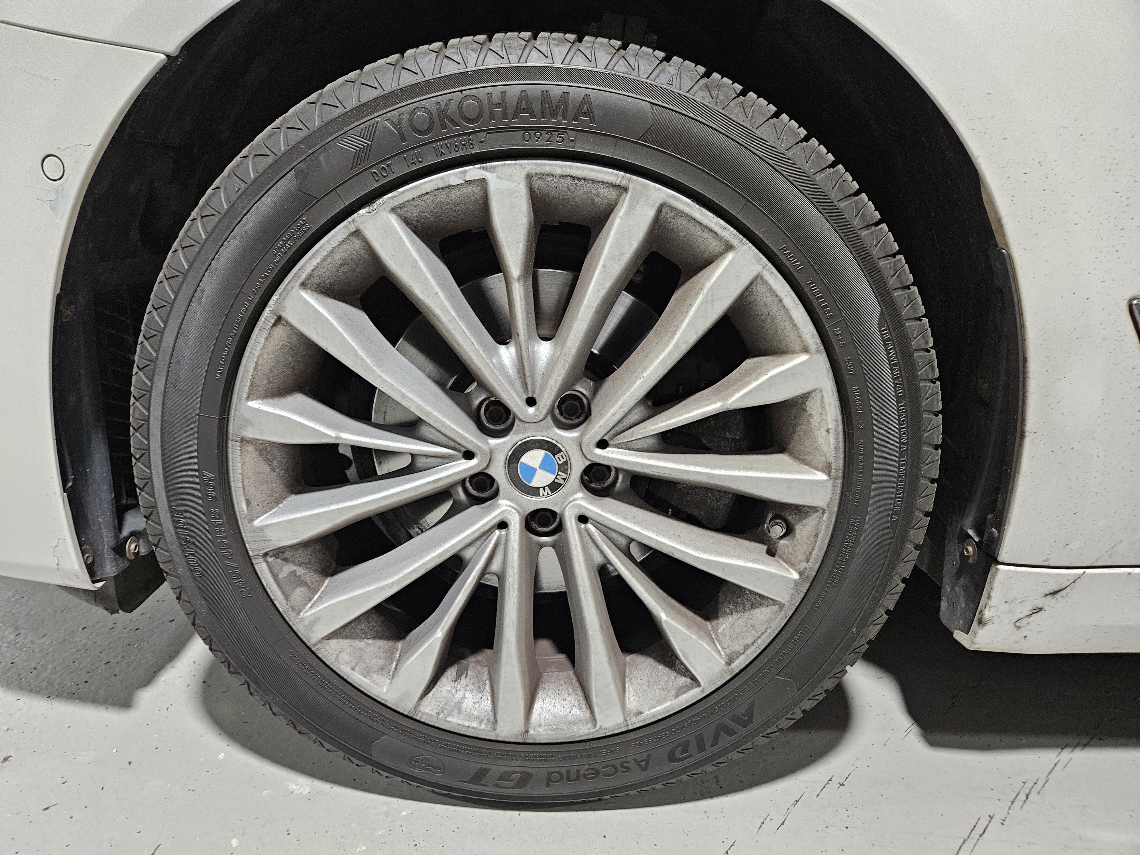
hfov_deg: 73.9
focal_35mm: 23
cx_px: 570
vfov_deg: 58.9
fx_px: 757
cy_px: 428
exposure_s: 1/60
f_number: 1.8
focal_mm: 5.4
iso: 640
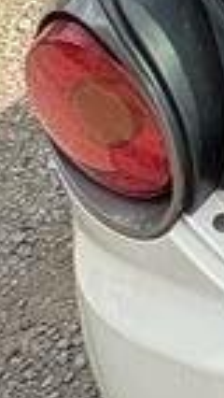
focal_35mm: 96
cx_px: 756
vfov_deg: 21.1
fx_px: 1012
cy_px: -39
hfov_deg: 9.0
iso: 64
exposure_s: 1/344
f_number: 2.2
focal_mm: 2.22
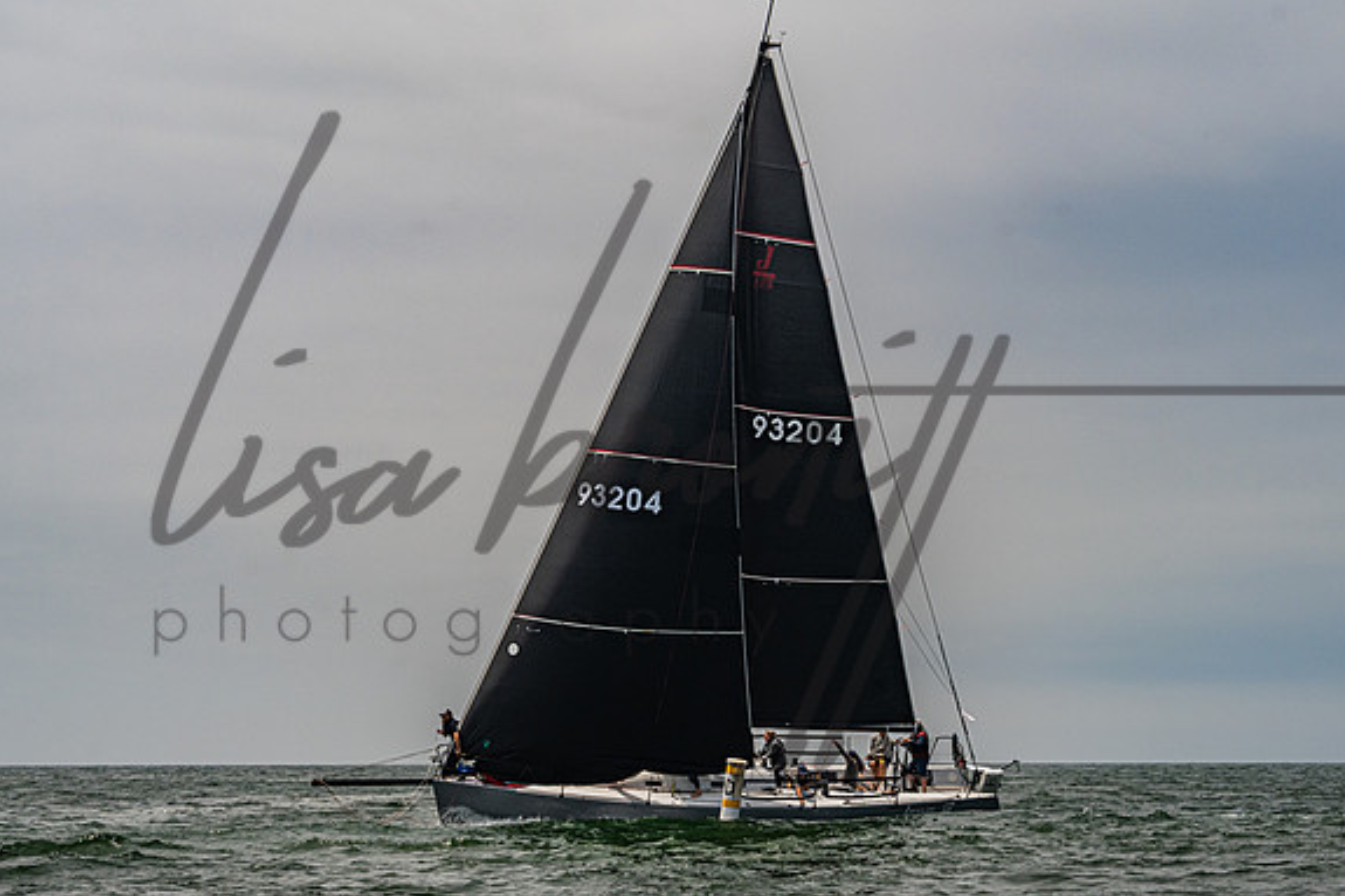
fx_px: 4781
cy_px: 532
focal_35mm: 128
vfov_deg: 10.7
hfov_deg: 16.0
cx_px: 674
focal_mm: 105
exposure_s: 1/4000
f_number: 8
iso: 500
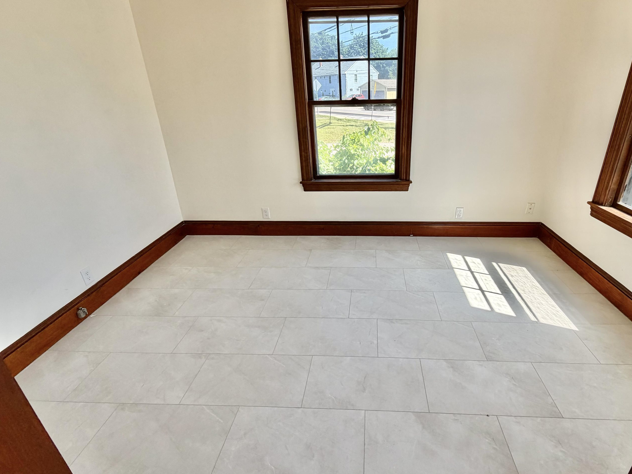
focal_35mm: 17
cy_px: 214
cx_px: 353
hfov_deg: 90.6
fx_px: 310
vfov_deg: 74.5
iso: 50
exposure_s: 1/189
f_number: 2.2
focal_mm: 2.22
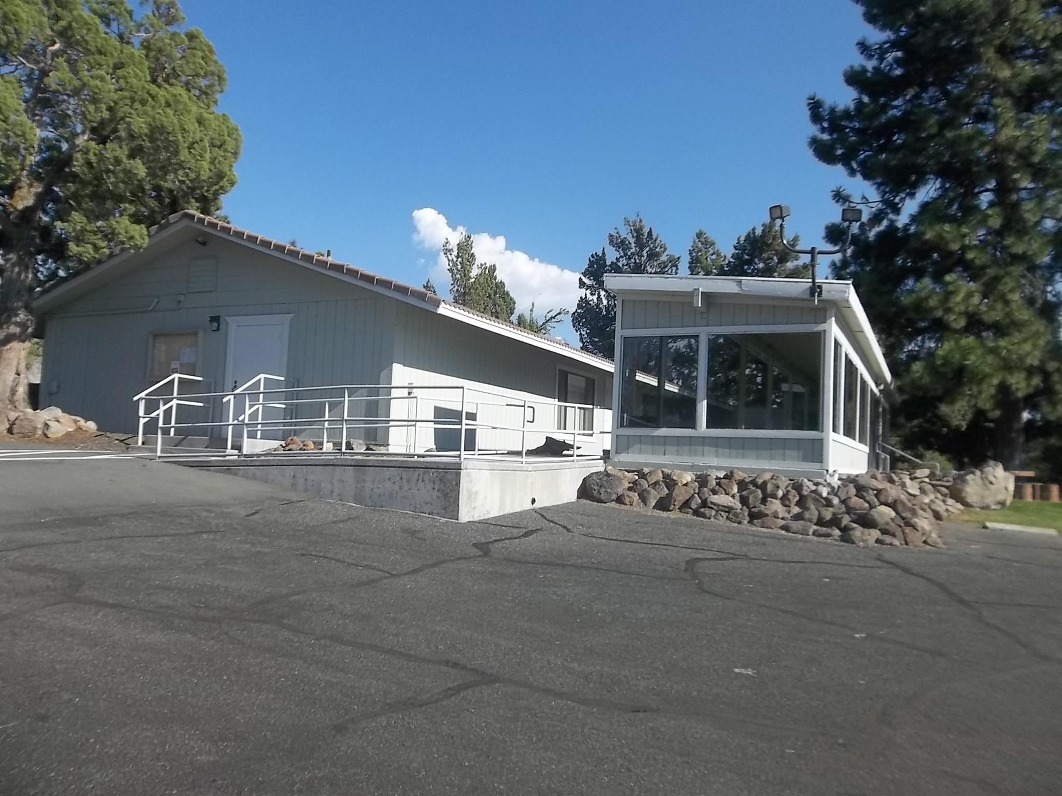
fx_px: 828
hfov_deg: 65.3
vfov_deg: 51.4
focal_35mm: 27
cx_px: 531
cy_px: 398
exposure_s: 1/160
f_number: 8.9
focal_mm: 4.9
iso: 80
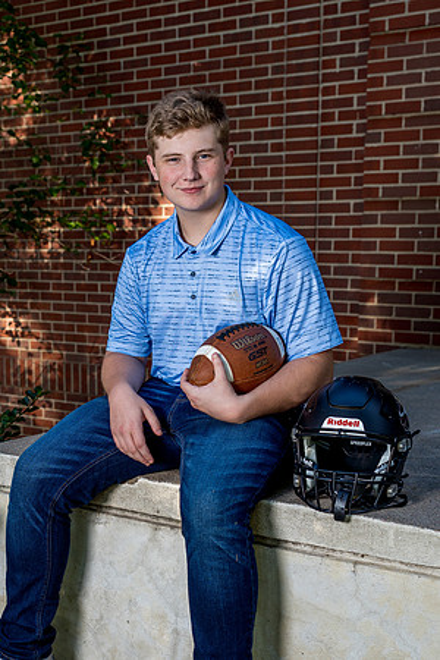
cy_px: 330
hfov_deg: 37.9
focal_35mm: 35
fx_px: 642
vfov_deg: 54.4
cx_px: 220
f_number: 3.5
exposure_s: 1/160
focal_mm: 35
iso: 100
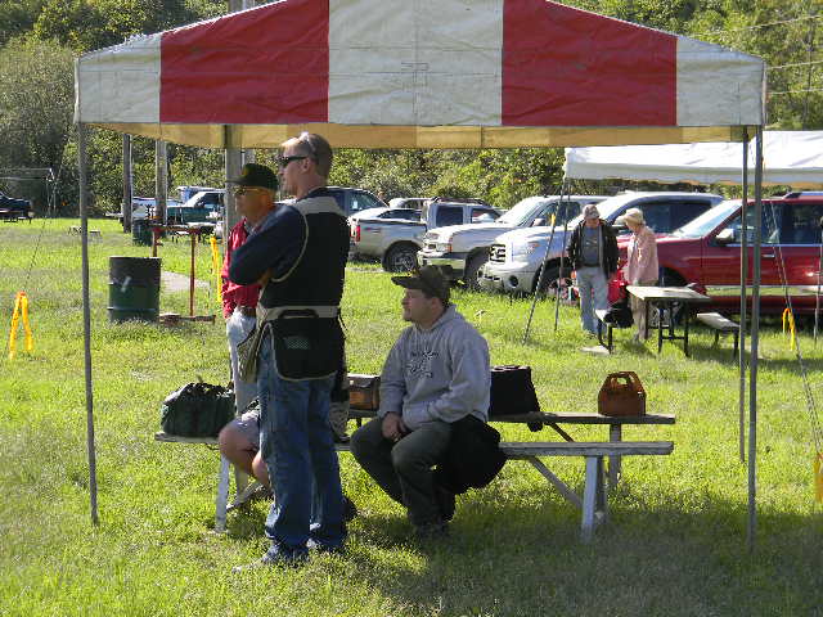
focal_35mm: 83
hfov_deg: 23.6
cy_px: 308
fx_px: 1973
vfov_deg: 17.8
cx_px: 412
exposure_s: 1/235
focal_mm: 15.1
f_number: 4.5
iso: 80
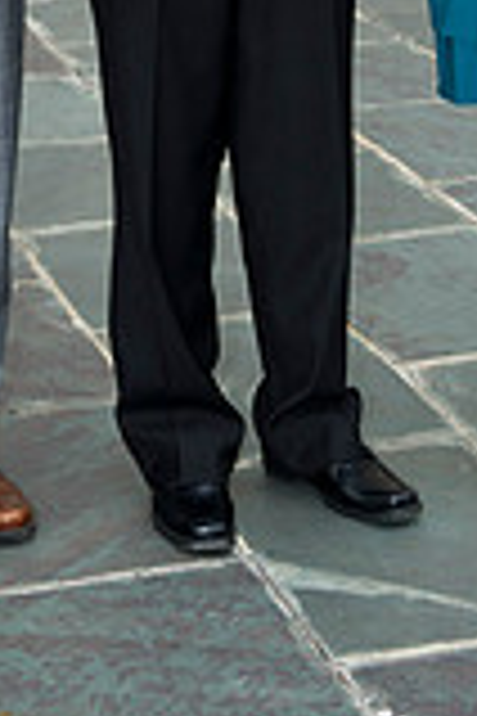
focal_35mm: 127
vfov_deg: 15.4
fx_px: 2524
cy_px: -185
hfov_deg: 10.8
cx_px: 119
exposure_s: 1/125
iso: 200
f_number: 4
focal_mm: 45
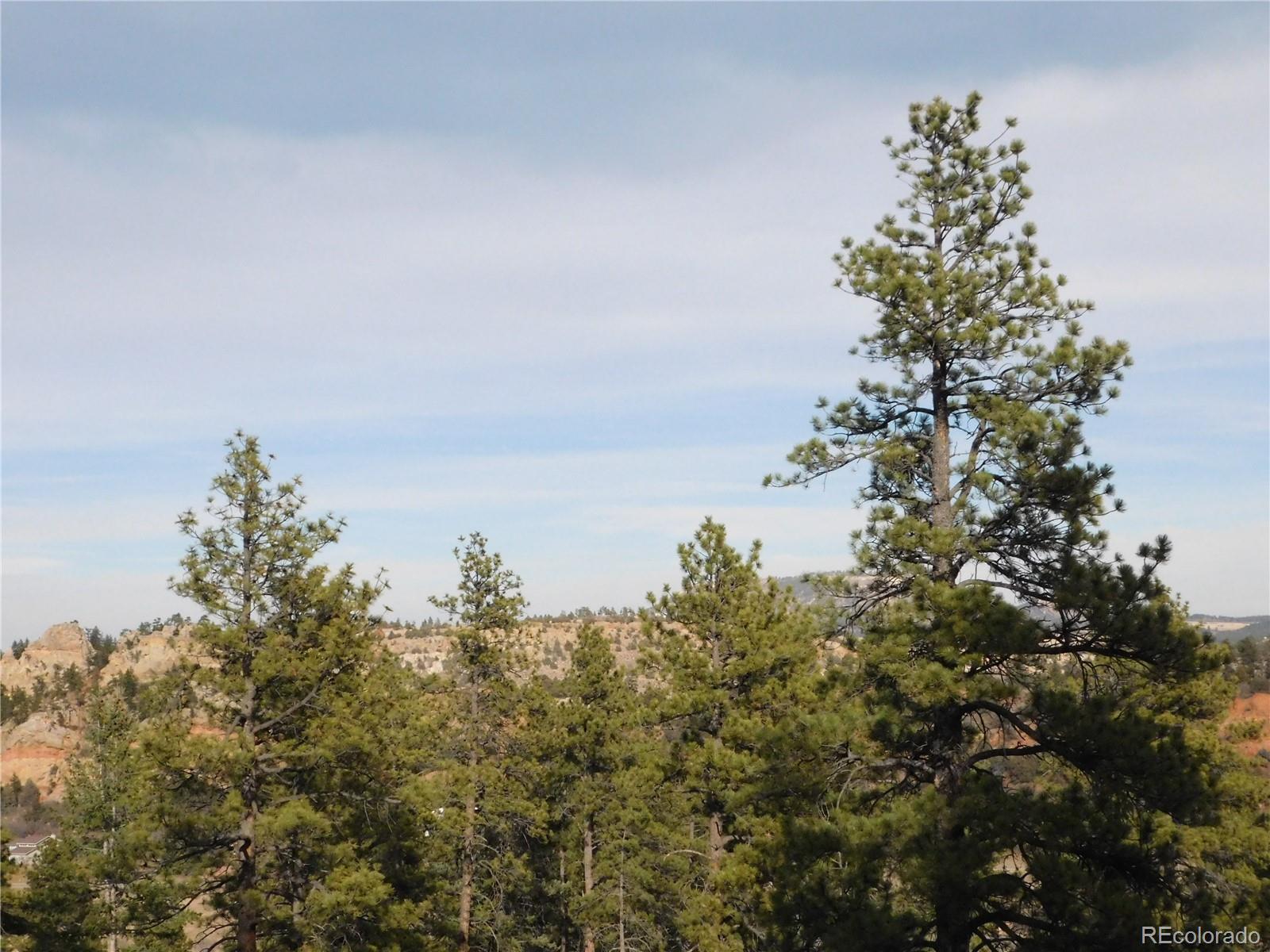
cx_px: 635
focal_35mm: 59
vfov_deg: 24.8
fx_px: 2165
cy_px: 476
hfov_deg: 32.7
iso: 800
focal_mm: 10.4
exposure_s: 1/1250
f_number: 8
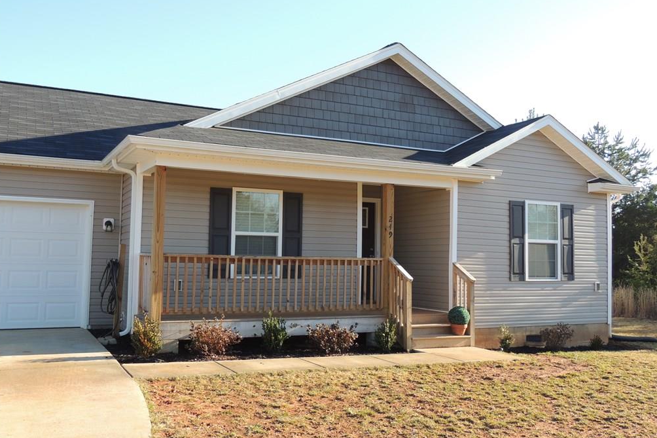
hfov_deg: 54.4
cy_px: 213
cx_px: 326
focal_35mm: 35
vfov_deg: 37.8
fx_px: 639
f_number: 3.2
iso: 100
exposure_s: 1/320
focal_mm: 5.8
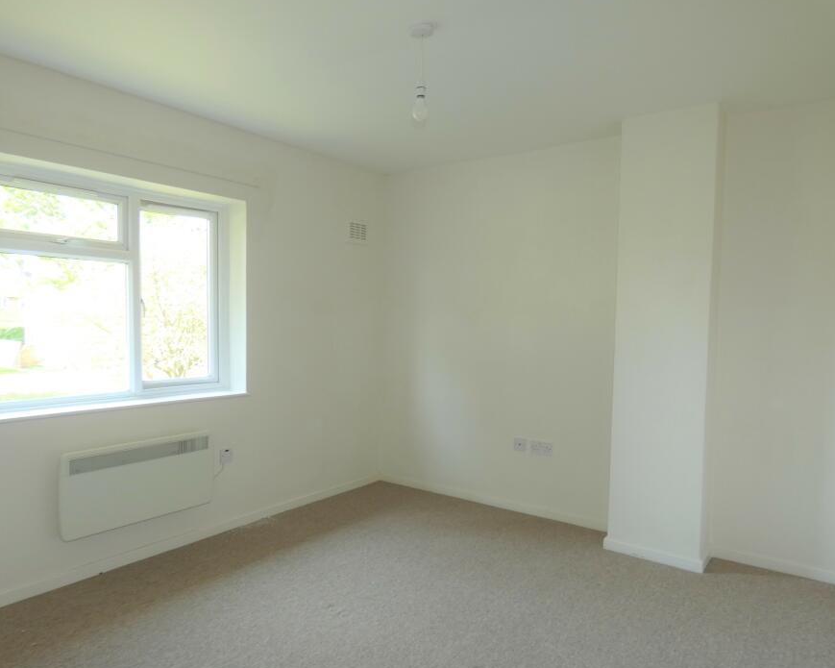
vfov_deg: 60.8
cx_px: 383
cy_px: 358
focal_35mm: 23
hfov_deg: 72.5
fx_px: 568
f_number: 2.8
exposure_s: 1/50
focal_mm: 3.6
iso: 80
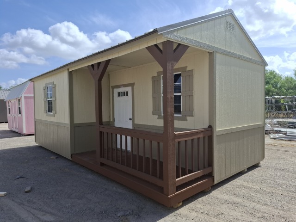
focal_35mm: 23
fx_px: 197
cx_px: 148
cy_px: 111
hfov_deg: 73.9
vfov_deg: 58.9
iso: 50
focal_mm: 5.54
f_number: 1.8
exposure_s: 1/2899
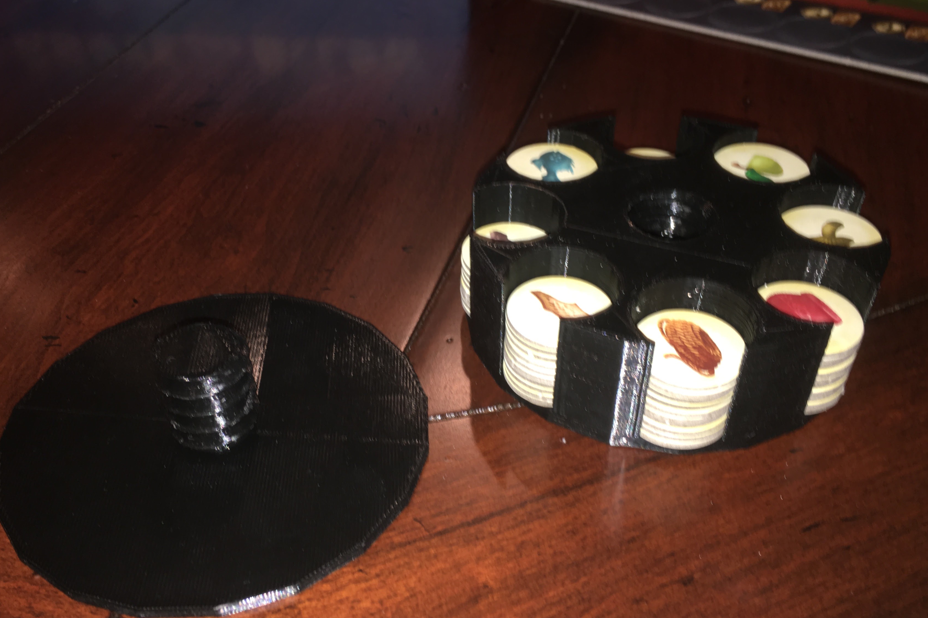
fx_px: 928
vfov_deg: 36.8
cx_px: 429
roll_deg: +1.7
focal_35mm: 36
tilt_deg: -41.5
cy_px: 336
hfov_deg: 53.1
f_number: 2.2
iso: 25
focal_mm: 4.15
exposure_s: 1/20
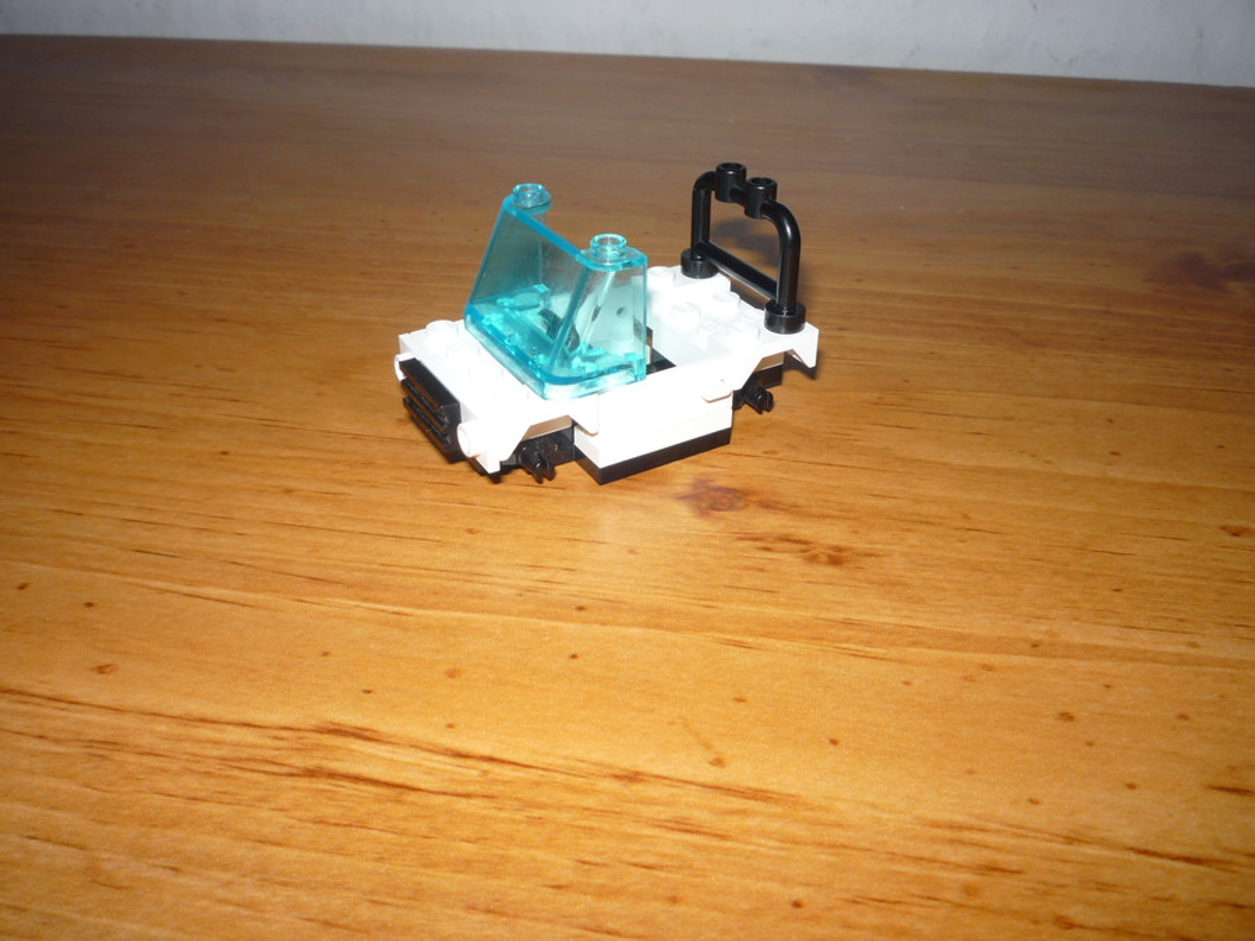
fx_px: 1160
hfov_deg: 56.8
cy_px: 470
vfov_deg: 44.2
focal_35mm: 32
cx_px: 628
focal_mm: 5.2
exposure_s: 1/30
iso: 100
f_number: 4
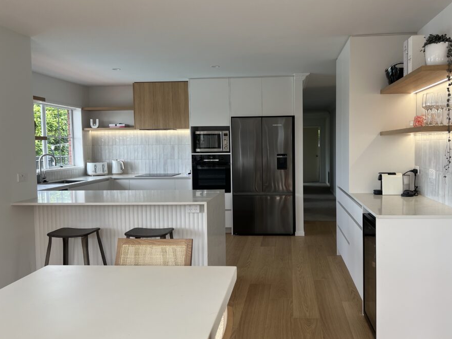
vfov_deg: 46.8
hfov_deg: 59.7
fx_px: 392
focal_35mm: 30
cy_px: 164
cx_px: 258
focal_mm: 5.7
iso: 50
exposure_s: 1/294
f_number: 1.5
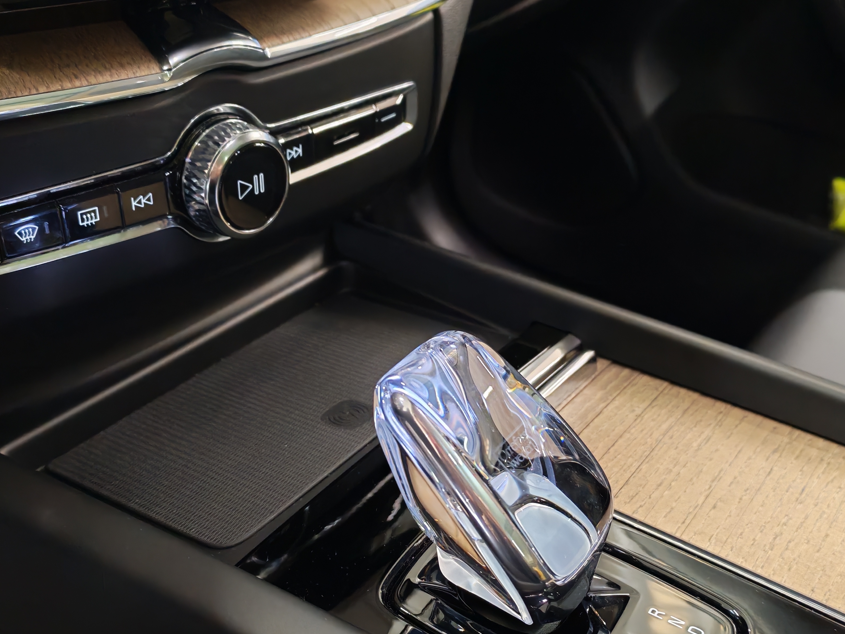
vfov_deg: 35.0
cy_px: 386
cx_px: 443
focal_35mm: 41
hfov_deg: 45.8
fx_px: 1001
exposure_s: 1/50
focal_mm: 6.12
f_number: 1.9
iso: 2500
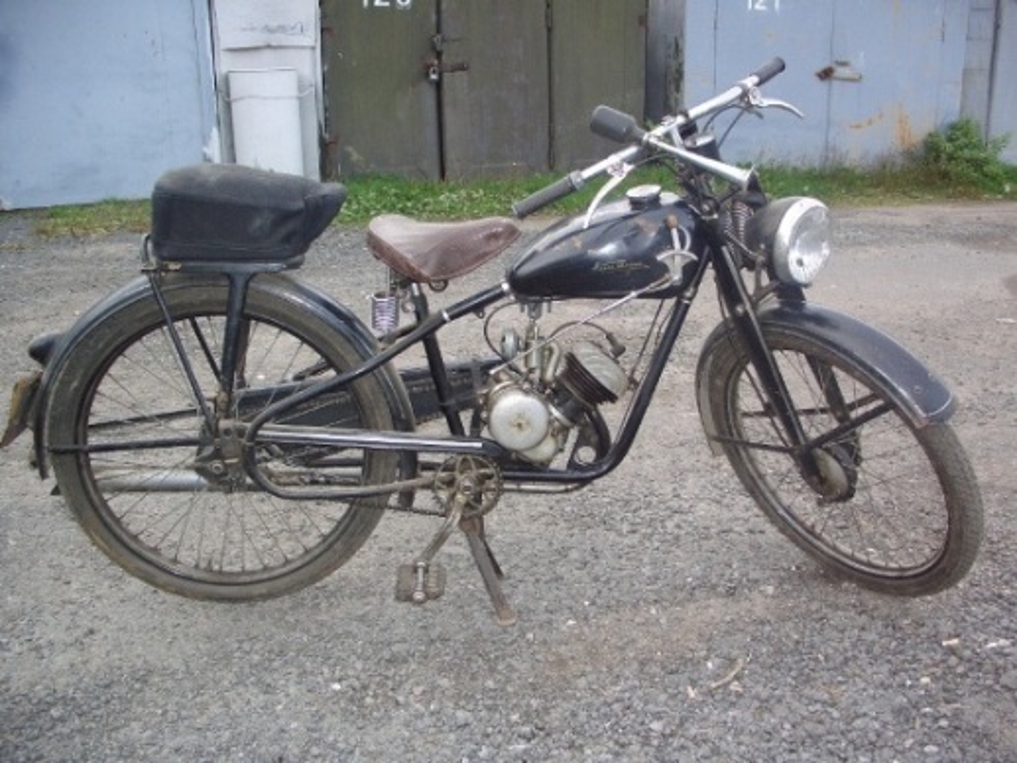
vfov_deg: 43.0
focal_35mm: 33
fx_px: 970
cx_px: 508
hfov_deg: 55.3
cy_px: 382
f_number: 2.8
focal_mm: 7.1
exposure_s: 1/60
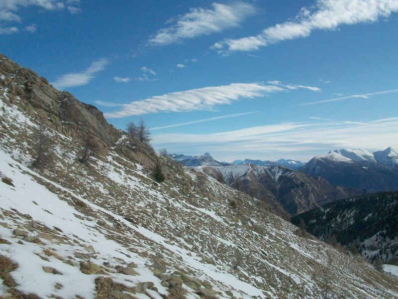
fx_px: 391
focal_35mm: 34
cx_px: 199
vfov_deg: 41.8
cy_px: 150
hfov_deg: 54.0
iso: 80
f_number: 5.5
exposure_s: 1/800
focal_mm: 5.7
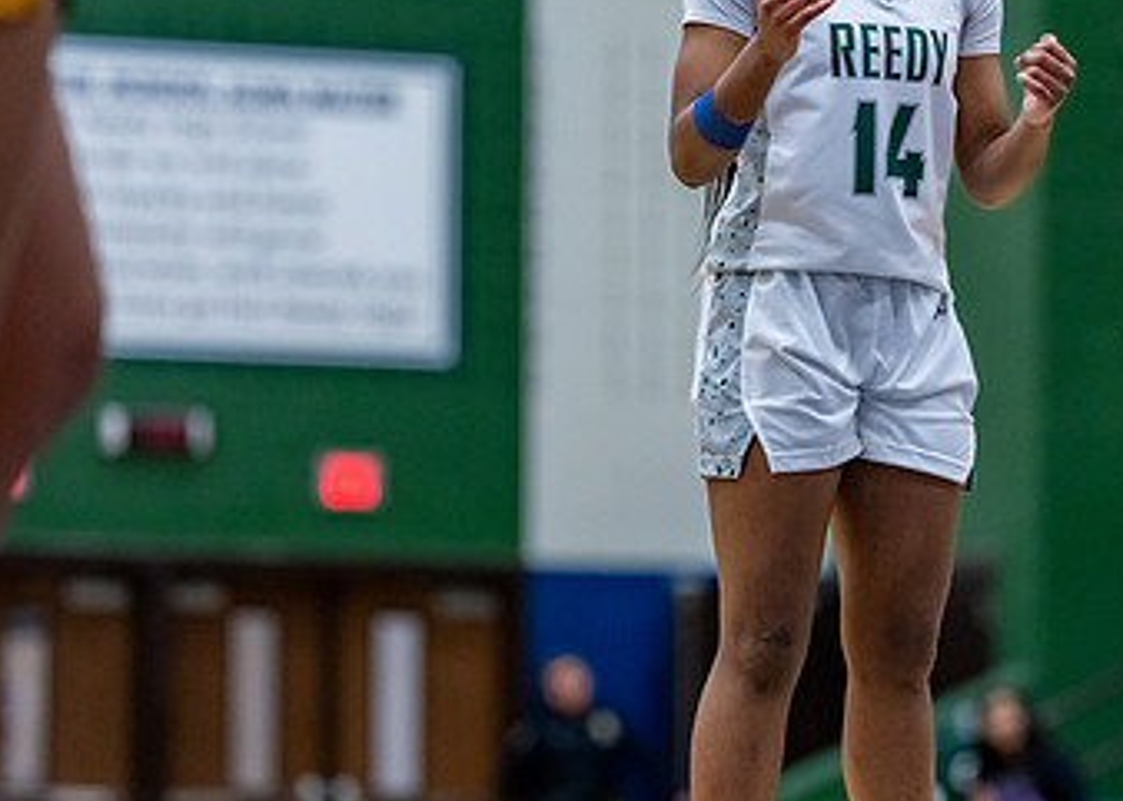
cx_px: 880
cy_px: 269
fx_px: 7746
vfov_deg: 5.9
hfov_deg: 8.3
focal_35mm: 243
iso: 2000
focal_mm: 135
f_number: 2.2
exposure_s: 1/1250
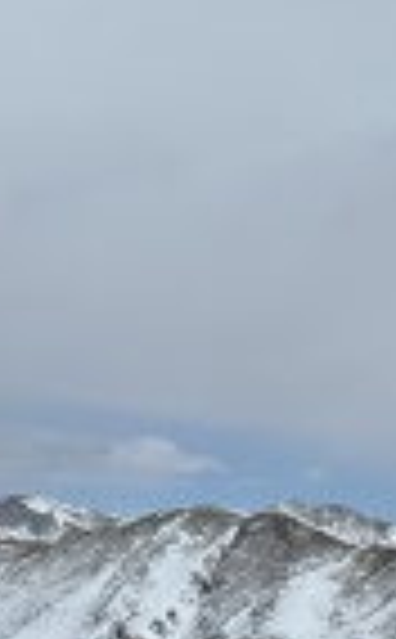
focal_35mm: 115
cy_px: 850
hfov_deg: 11.1
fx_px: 1998
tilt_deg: -11.1
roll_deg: -1.0
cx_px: 500
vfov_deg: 17.0
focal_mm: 6.86
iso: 80
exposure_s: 1/12048
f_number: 1.78
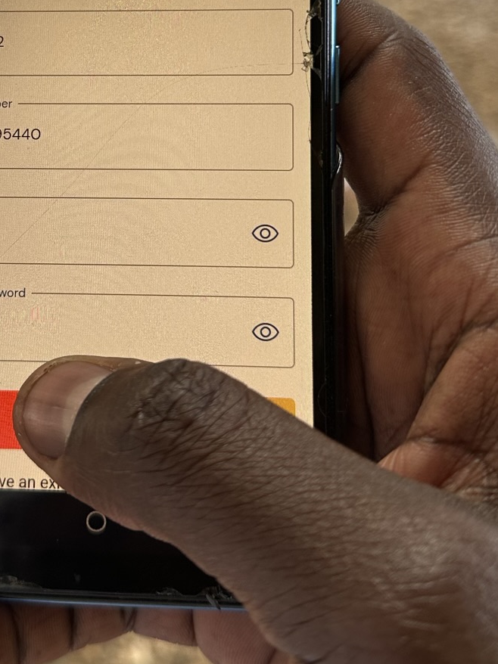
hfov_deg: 25.7
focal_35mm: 56
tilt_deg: -36.7
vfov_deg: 33.4
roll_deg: +2.3
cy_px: 138
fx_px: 1075
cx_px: 120
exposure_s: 1/121
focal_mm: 6.86
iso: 100
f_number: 1.78
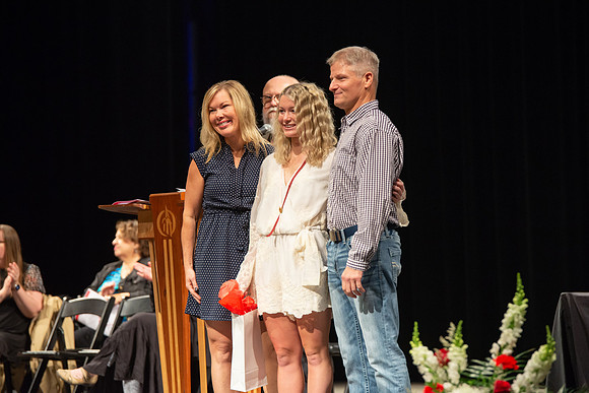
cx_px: 294
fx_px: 2864
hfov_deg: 11.7
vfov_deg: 7.9
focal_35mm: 175
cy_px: 196
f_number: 4
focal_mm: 175
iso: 1600
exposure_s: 1/100
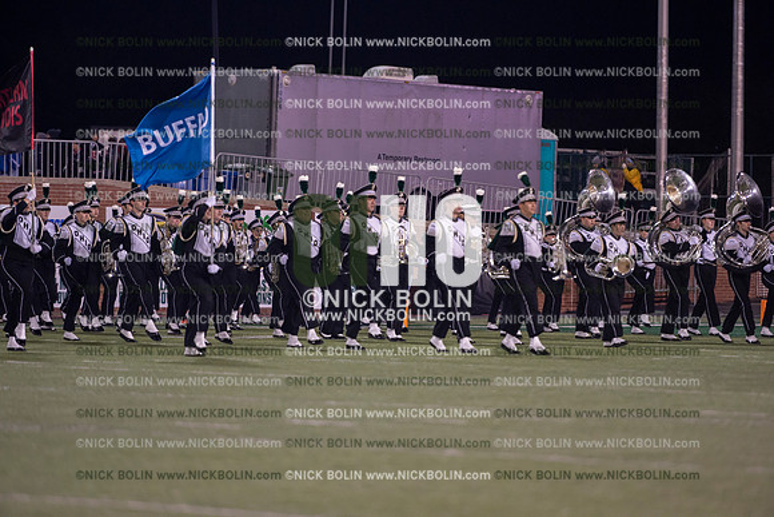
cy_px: 258
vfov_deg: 6.9
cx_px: 387
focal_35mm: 200
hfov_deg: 10.3
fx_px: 4301
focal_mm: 200
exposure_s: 1/1250
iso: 2500
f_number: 2.8
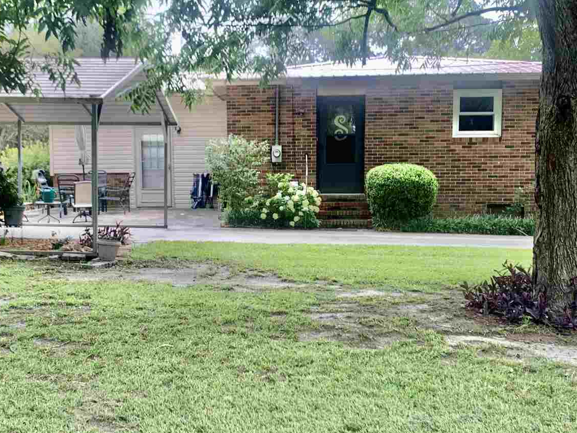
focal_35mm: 47
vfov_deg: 30.9
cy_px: 243
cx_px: 237
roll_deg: +0.5
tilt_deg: -3.7
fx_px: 784
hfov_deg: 40.3
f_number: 1.8
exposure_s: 1/124
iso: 25
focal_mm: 4.25
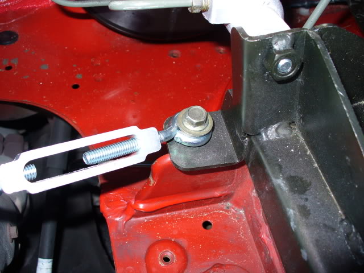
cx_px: 182
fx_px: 389
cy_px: 136
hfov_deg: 50.1
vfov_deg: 38.7
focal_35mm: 37
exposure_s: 1/60
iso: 80
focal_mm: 6.1
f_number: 2.8
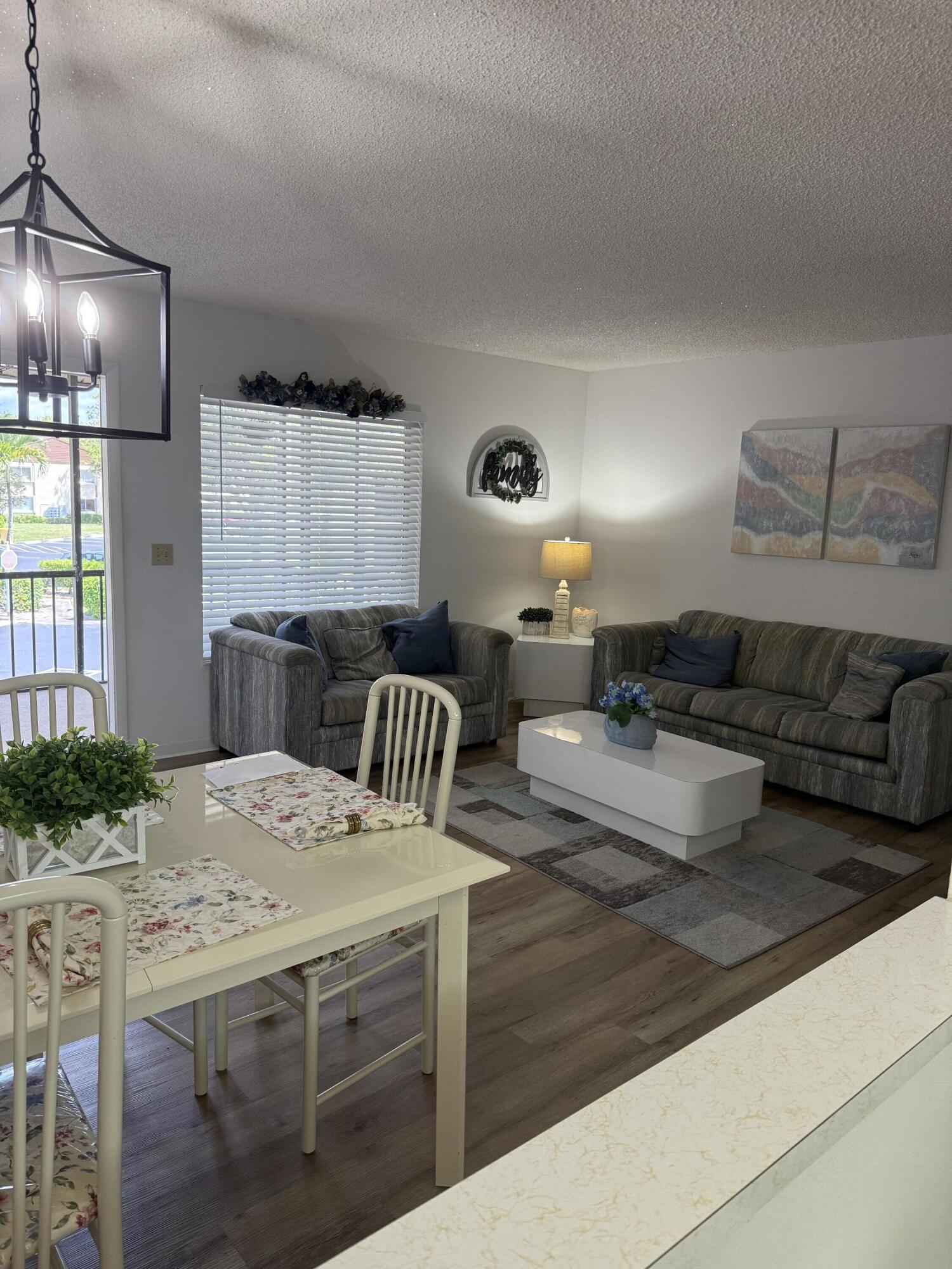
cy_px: 634
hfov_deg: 56.8
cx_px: 476
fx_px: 880
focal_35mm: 24
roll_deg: -2.9
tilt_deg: -9.1
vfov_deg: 71.6
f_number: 1.78
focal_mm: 6.76
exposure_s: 1/201
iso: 200
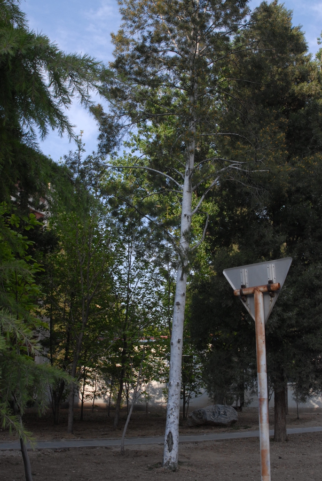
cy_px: 240
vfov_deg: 46.4
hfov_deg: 32.0
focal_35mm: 42
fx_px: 562
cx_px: 161
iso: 400
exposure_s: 1/250
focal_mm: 28
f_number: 8
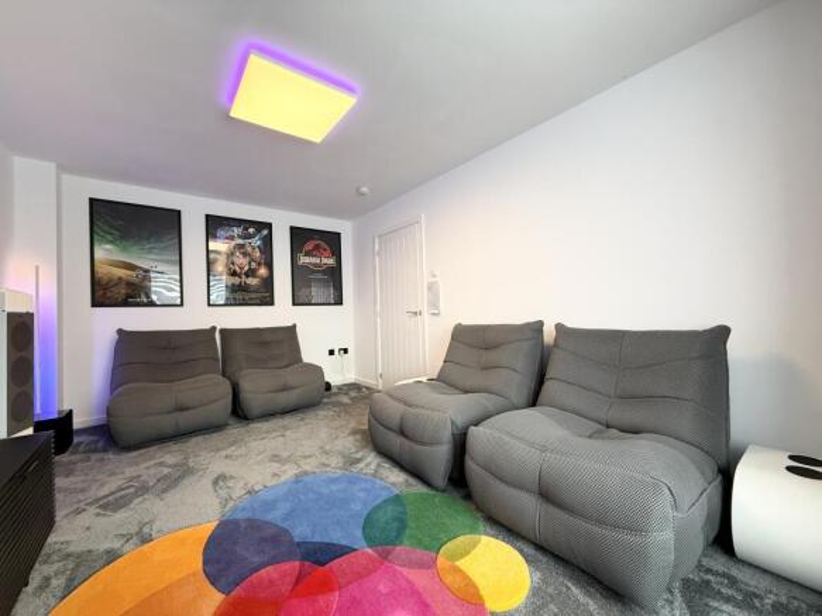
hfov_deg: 102.1
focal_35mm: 14
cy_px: 308
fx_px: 332
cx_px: 411
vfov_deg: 85.7
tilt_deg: +0.2
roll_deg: +1.6
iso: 320
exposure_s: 1/100
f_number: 2.2
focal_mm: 2.22
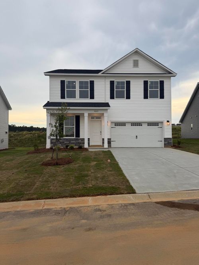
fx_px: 184
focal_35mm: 24
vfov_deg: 71.6
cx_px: 100
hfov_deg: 56.8
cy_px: 132
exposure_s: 1/992
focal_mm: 6.76
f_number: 1.78
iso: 80
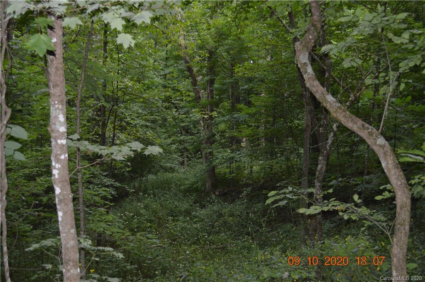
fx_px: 531
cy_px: 141
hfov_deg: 43.7
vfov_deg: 29.8
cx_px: 212
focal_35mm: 45
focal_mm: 30
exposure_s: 1/60
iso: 500
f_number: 4.5
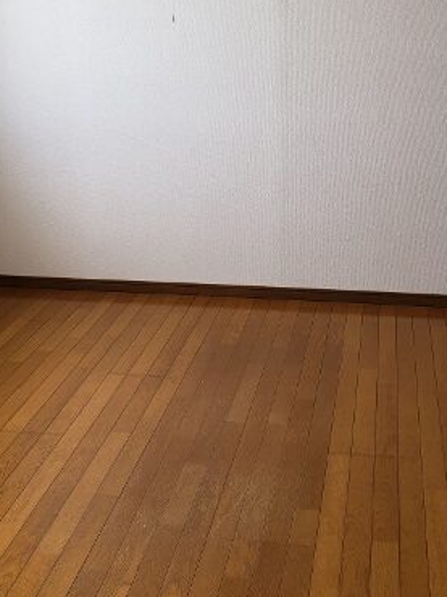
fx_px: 776
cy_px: 174
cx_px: 273
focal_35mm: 45
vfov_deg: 41.3
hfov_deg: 32.0
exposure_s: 1/100
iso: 50
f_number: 2.4
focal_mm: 4.3
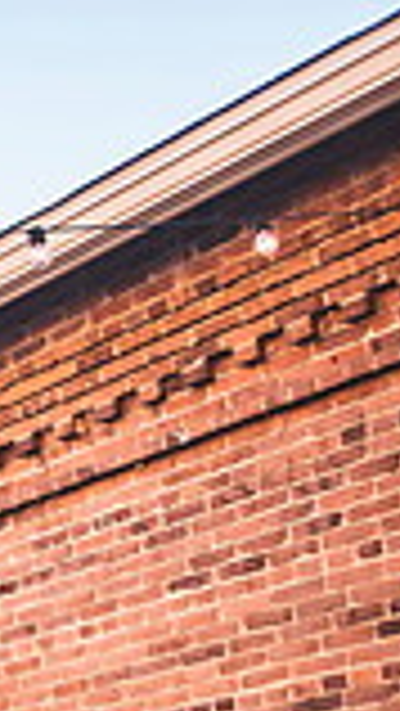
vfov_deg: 21.3
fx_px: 1771
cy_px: 826
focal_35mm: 94
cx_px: -858
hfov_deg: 9.5
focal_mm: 24
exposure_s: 1/160
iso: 100
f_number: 2.8
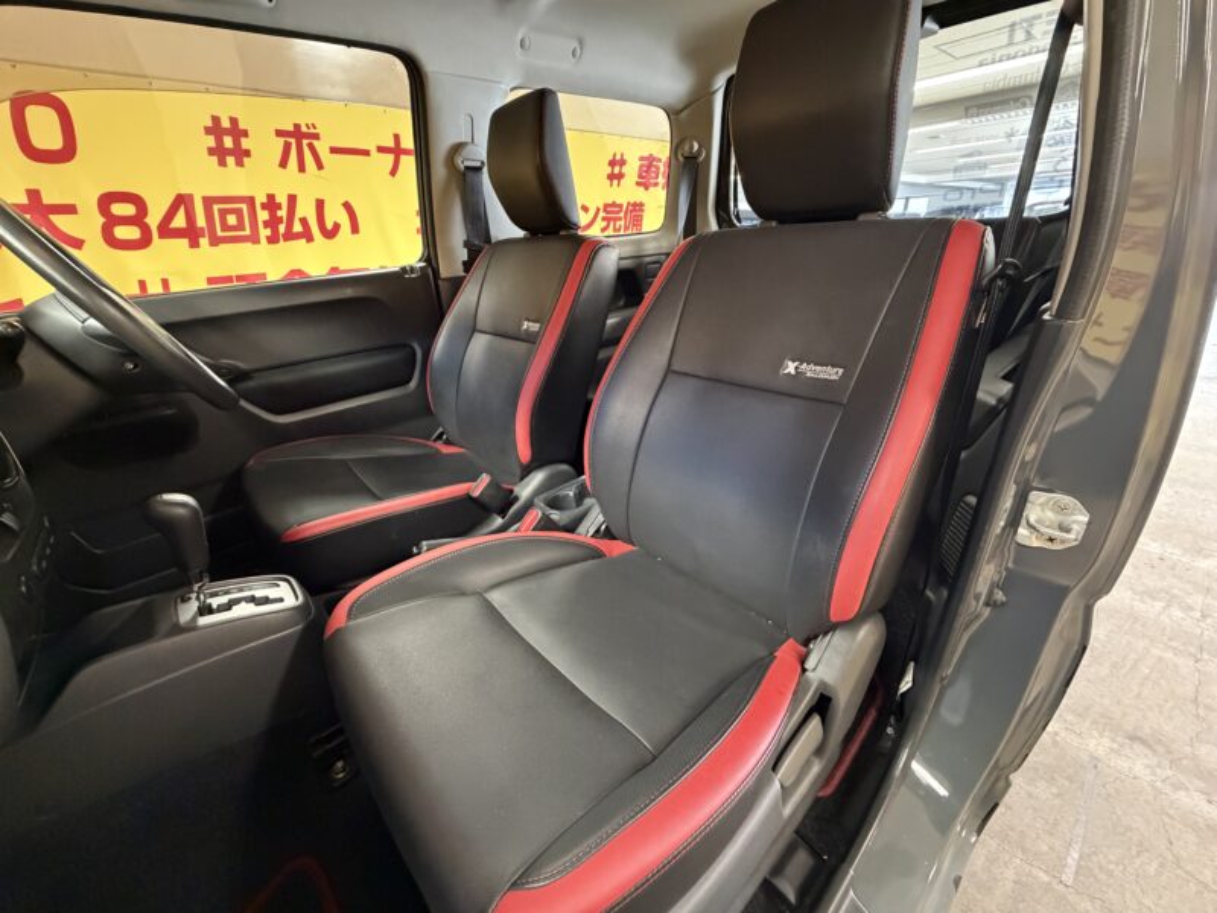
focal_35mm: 14
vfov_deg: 85.7
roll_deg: +2.4
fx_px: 492
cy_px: 456
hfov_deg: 102.1
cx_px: 608
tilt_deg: -24.1
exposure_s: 1/50
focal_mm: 2.22
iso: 1000
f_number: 2.2
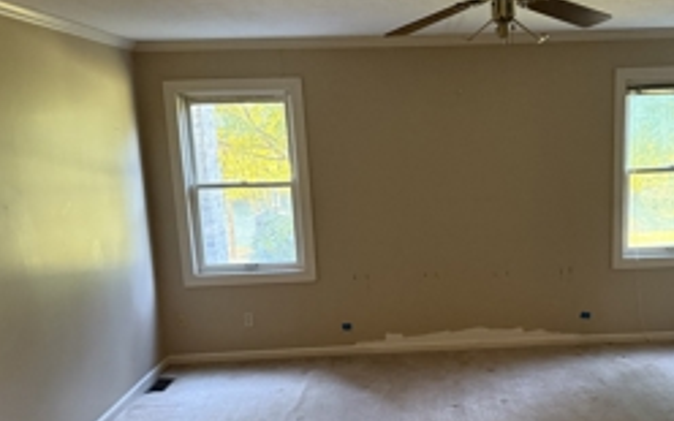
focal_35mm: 41
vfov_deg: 31.0
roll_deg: +0.9
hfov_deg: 47.3
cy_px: 280
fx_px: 753
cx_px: 457
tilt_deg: -10.5
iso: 800
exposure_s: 1/60
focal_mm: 6.76
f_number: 1.78
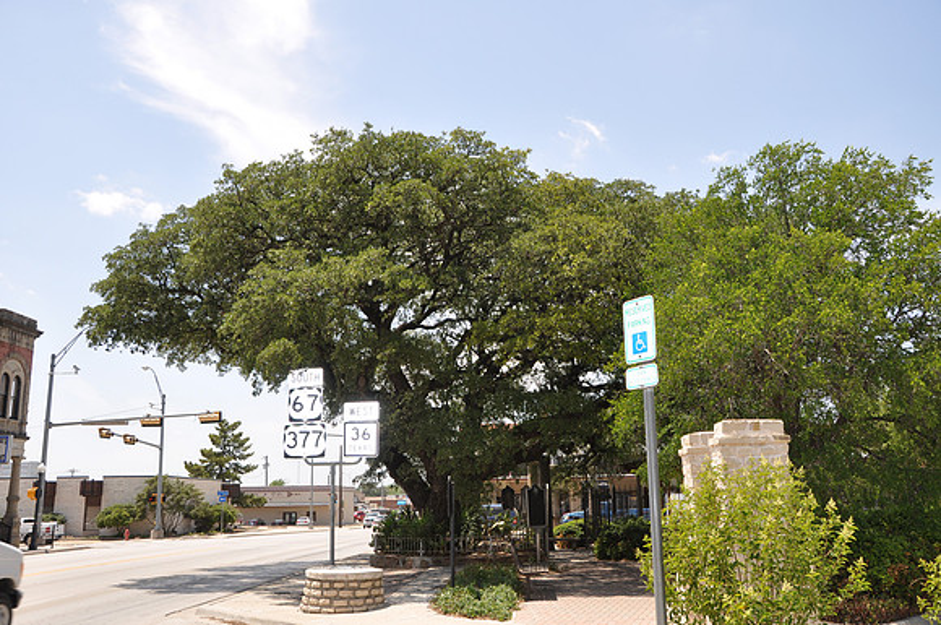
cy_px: 312
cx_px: 470
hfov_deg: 57.3
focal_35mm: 33
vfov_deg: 39.9
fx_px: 861
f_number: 8
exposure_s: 1/200
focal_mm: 22
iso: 200
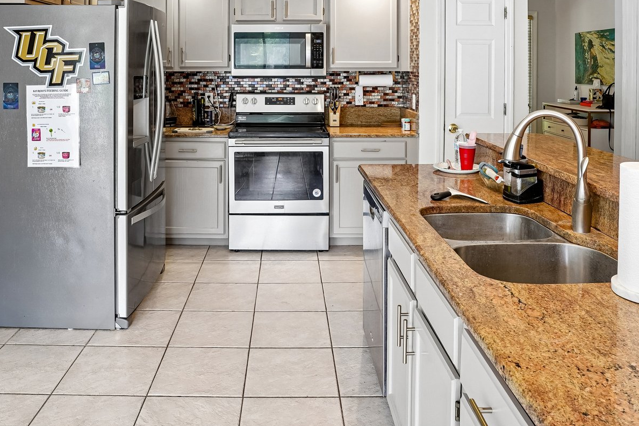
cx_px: 290
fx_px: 550
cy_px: 68
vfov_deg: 40.1
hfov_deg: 60.2
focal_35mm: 31
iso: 400
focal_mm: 18
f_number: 9
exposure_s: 1/10
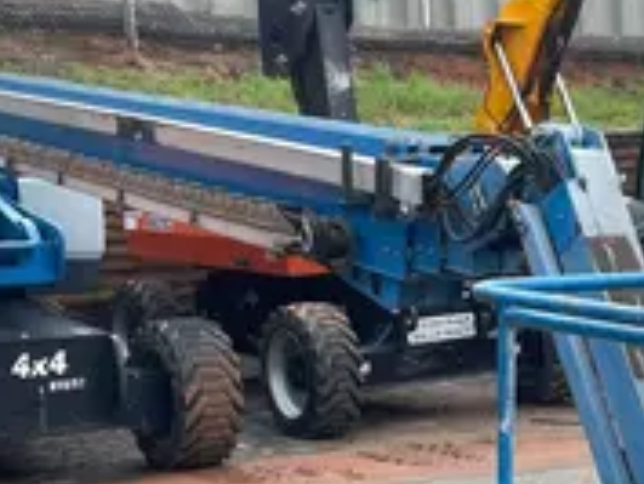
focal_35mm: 81
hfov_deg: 23.7
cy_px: 493
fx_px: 1508
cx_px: 531
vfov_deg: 17.8
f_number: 1.6
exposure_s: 1/666
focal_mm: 4.2
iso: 32
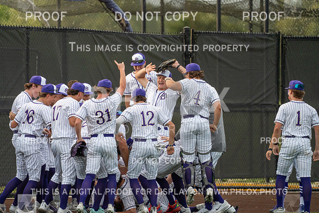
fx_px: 5318
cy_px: 106
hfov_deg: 3.4
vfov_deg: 2.3
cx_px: 160
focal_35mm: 600
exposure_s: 1/1250
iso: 800
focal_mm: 600
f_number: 6.3
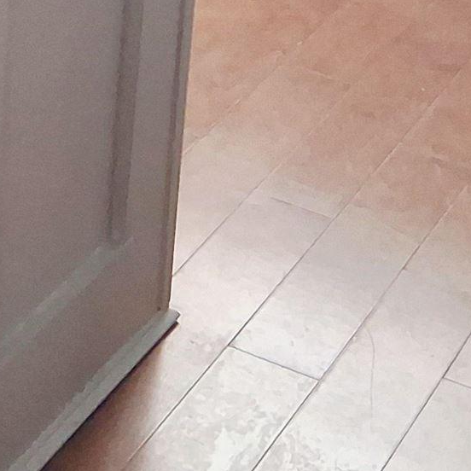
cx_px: -448
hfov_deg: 12.2
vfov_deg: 12.5
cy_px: -372
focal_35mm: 128
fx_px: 1970
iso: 400
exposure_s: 1/100
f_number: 1.8
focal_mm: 3.98
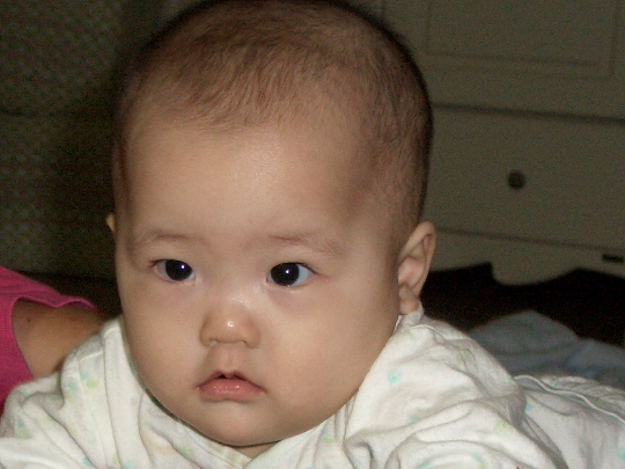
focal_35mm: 102
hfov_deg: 19.1
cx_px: 142
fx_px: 1842
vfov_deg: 14.3
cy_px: 474
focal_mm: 9.2
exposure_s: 1/60
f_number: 3
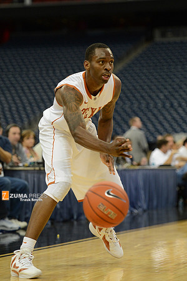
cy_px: 140
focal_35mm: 120
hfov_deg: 11.4
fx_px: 935
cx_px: 94
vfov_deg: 17.1
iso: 3200
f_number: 2.8
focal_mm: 120
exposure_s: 1/1600
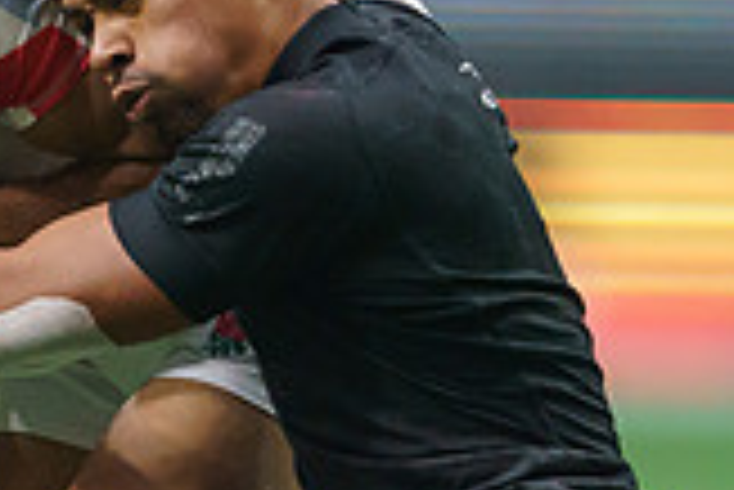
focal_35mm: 2327
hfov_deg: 0.9
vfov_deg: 0.6
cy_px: 536
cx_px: 290
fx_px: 47486
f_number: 4
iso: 6400
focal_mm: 600
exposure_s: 1/3200
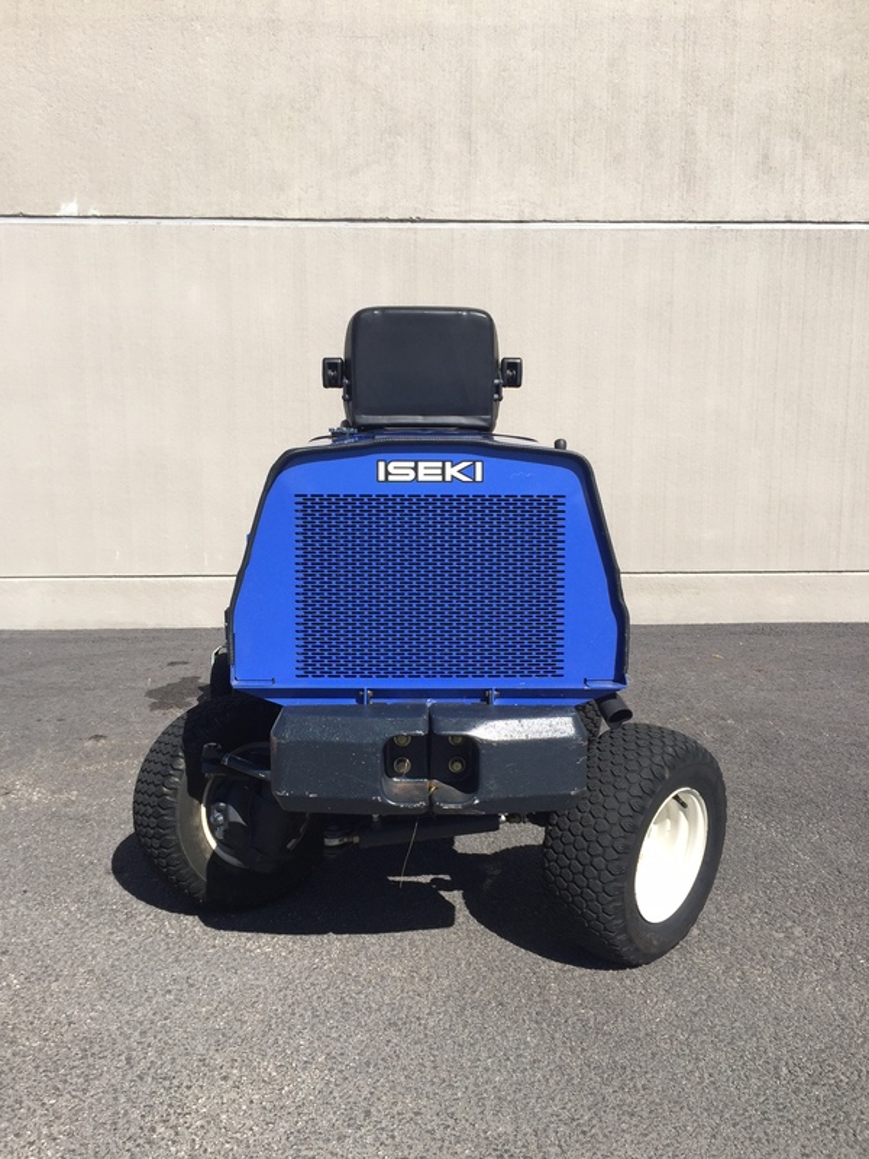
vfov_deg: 61.7
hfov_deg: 48.2
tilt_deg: -7.3
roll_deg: -0.1
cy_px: 580
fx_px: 971
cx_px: 434
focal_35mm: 29
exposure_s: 1/2083
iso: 32
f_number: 2.2
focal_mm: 4.15
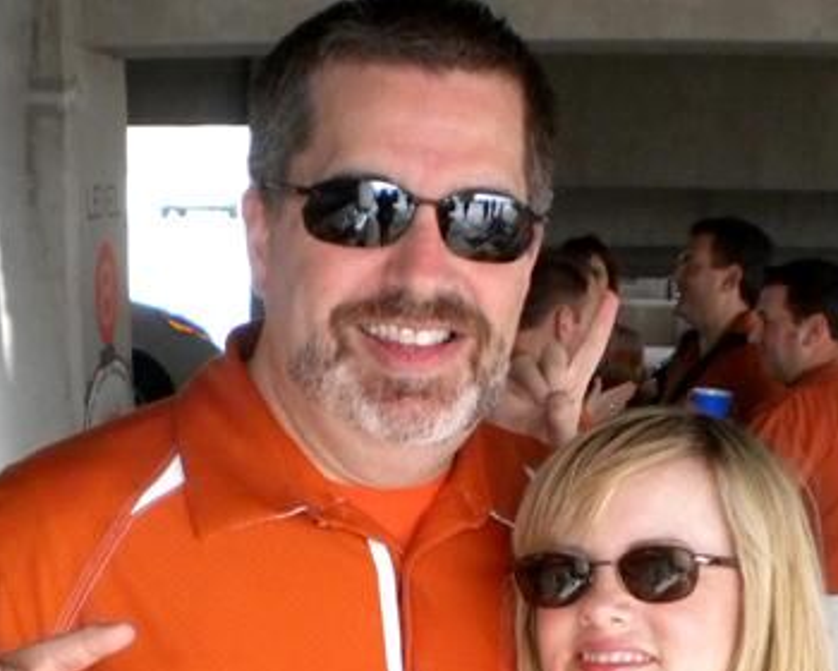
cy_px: 803
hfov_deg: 25.4
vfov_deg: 19.3
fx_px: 1860
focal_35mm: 75
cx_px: 362
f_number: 4.6
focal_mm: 6.3
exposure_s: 1/180
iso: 400
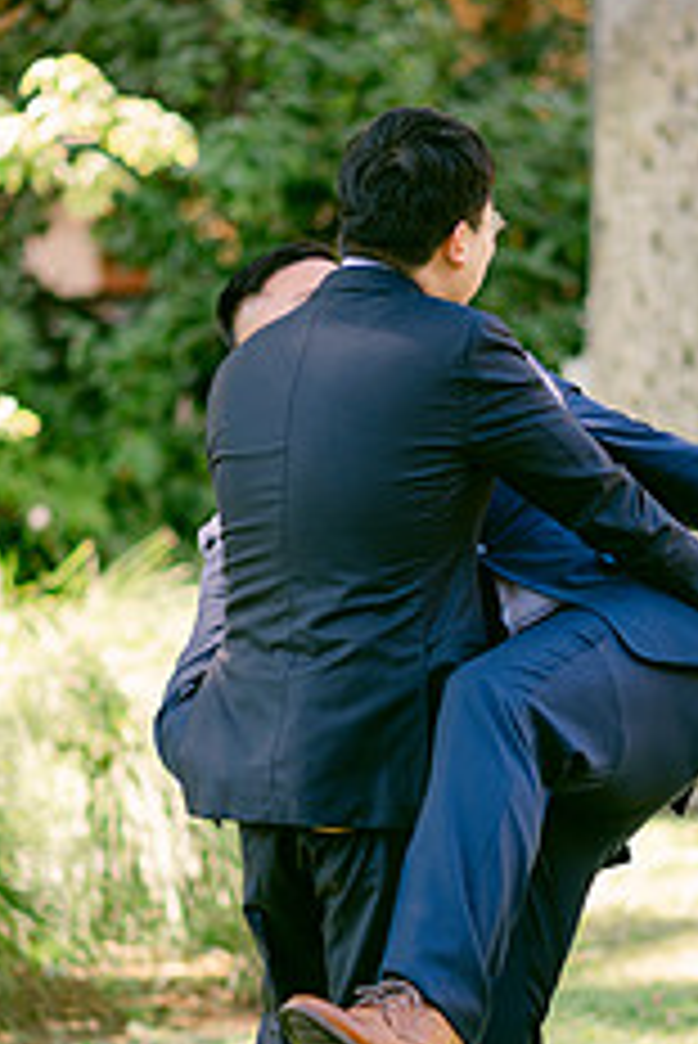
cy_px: 621
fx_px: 4791
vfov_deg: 12.4
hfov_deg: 8.3
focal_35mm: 165
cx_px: 477
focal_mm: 85
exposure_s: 1/400
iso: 80
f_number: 1.8
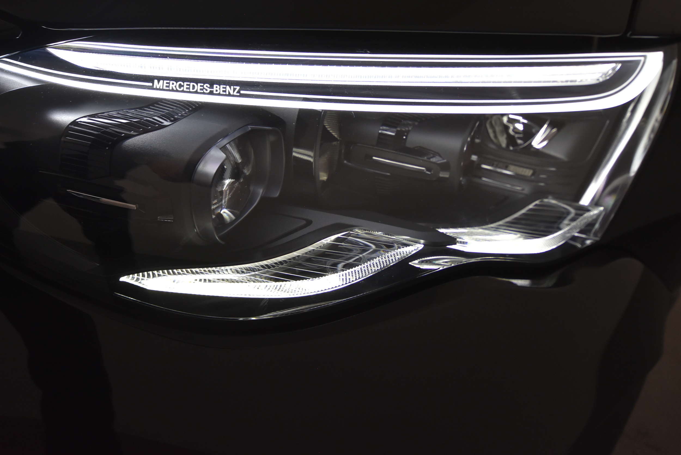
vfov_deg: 43.7
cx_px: 340
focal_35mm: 30
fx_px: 568
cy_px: 228
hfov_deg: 61.9
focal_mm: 20
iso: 800
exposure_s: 1/80
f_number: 5.6
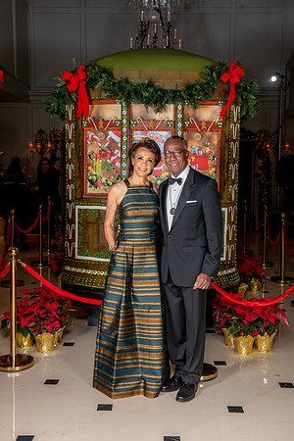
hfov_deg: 28.1
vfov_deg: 41.1
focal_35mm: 48
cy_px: 220
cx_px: 147
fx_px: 588
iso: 400
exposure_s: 1/100
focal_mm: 48
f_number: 7.1
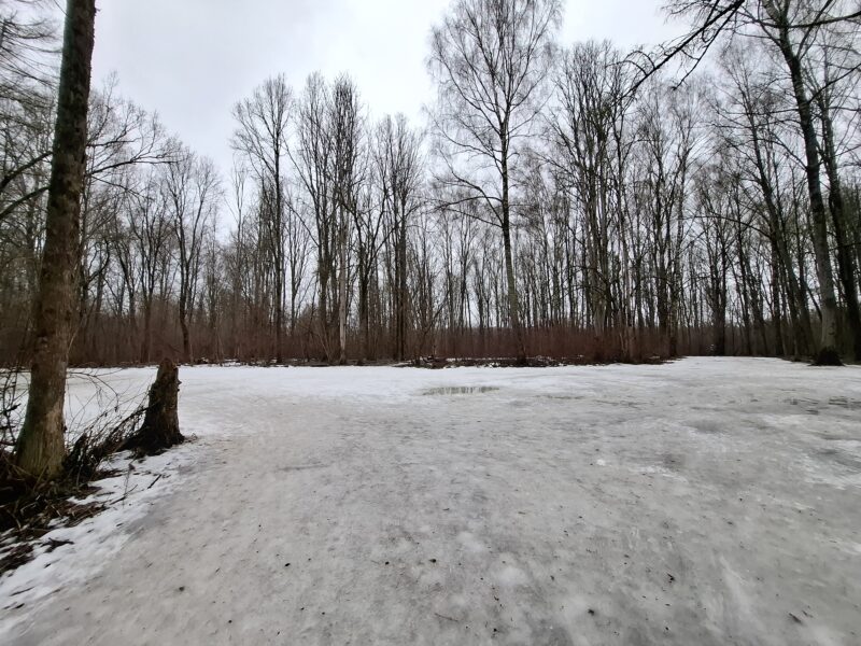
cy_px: 323
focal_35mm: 13
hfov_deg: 106.2
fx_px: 323
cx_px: 430
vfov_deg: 89.9
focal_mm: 1.74
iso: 40
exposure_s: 1/252
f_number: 2.2
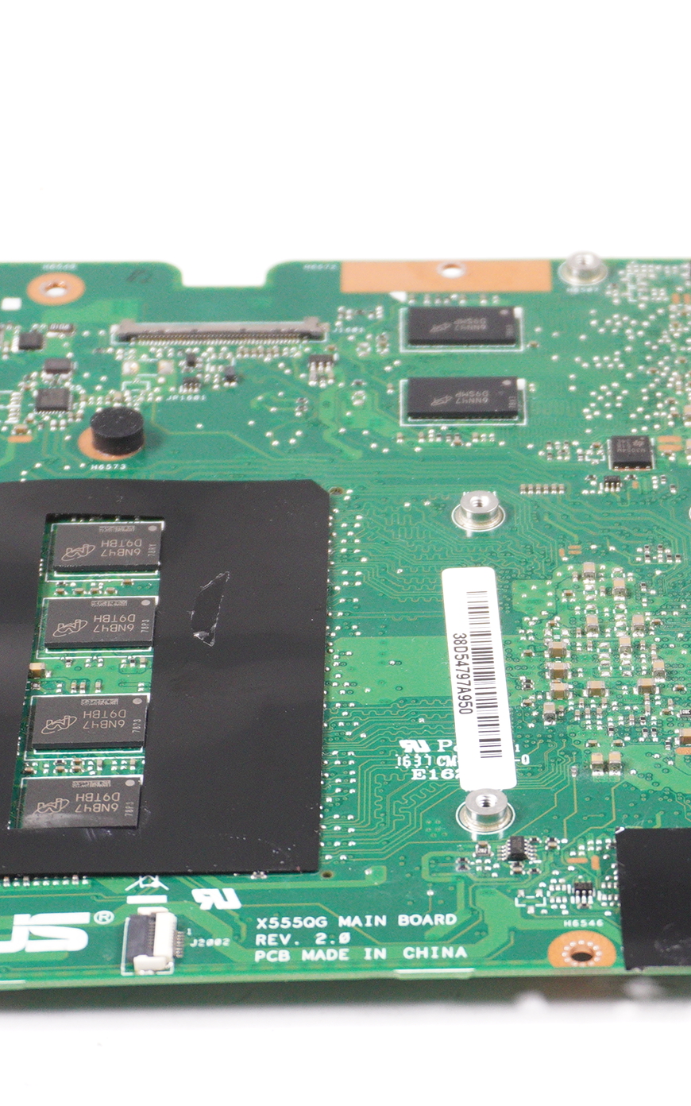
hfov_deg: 10.6
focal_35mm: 122
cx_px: 751
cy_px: 709
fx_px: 3679
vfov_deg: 17.1
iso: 1000
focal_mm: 37
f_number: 6.3
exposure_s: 1/250
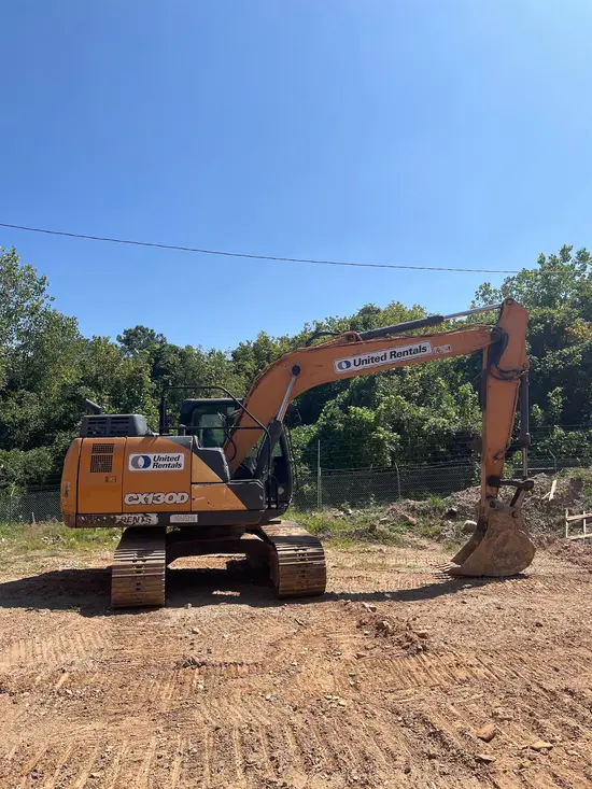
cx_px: 296
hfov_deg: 53.1
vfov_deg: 67.3
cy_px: 394
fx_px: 593
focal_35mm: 26
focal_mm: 5.1
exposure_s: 1/3876
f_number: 1.6
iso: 50
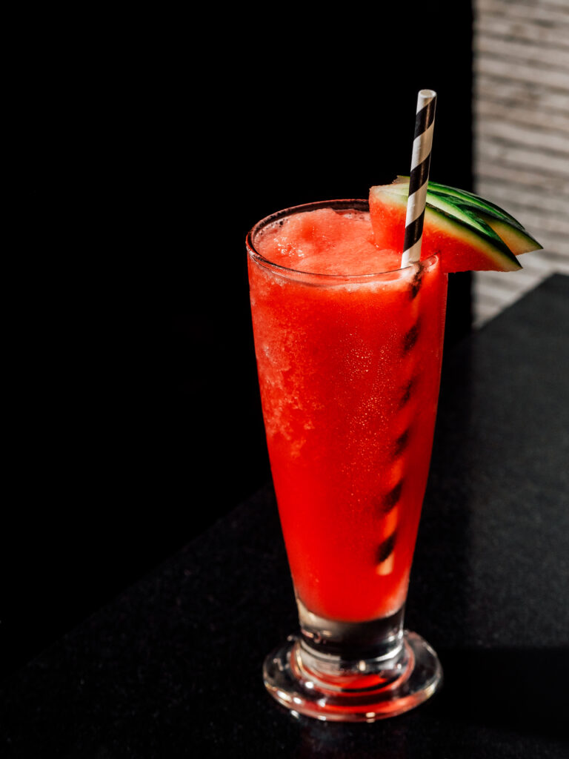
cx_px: 284
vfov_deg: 16.4
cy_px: 380
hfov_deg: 12.3
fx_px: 2630
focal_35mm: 120
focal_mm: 60
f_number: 5
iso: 400
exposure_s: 1/60
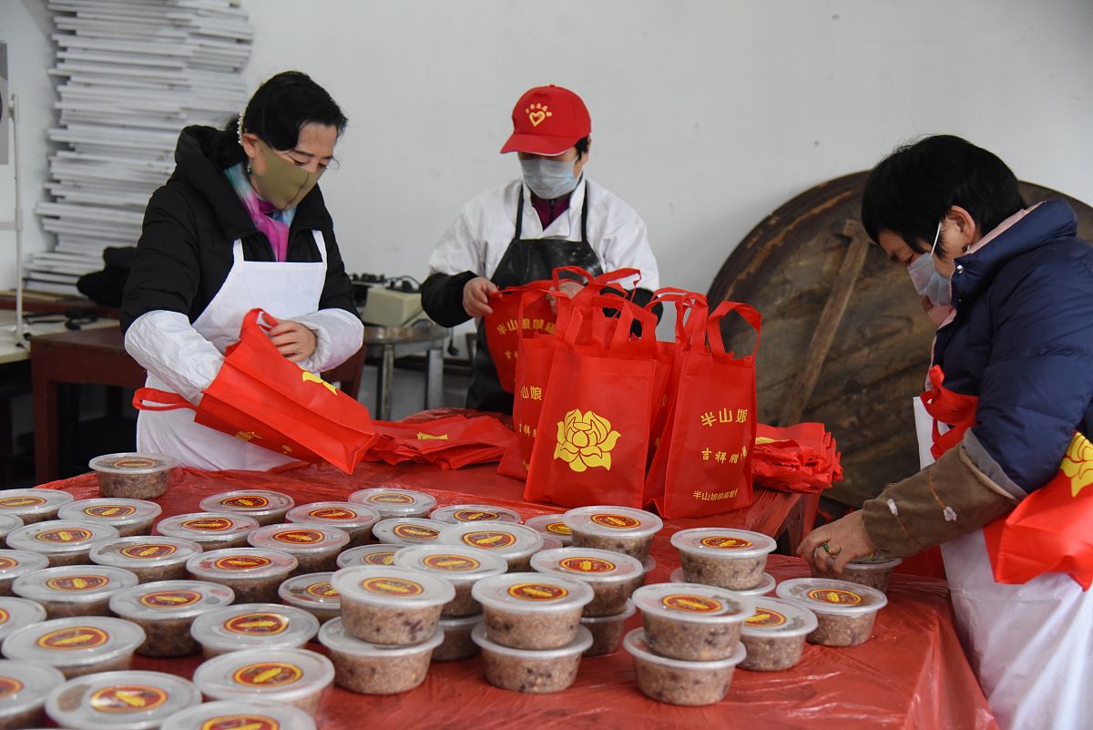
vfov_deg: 29.3
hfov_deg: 42.7
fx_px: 1397
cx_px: 546
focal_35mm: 46
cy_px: 365
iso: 3200
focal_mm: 46
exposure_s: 1/125
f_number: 4
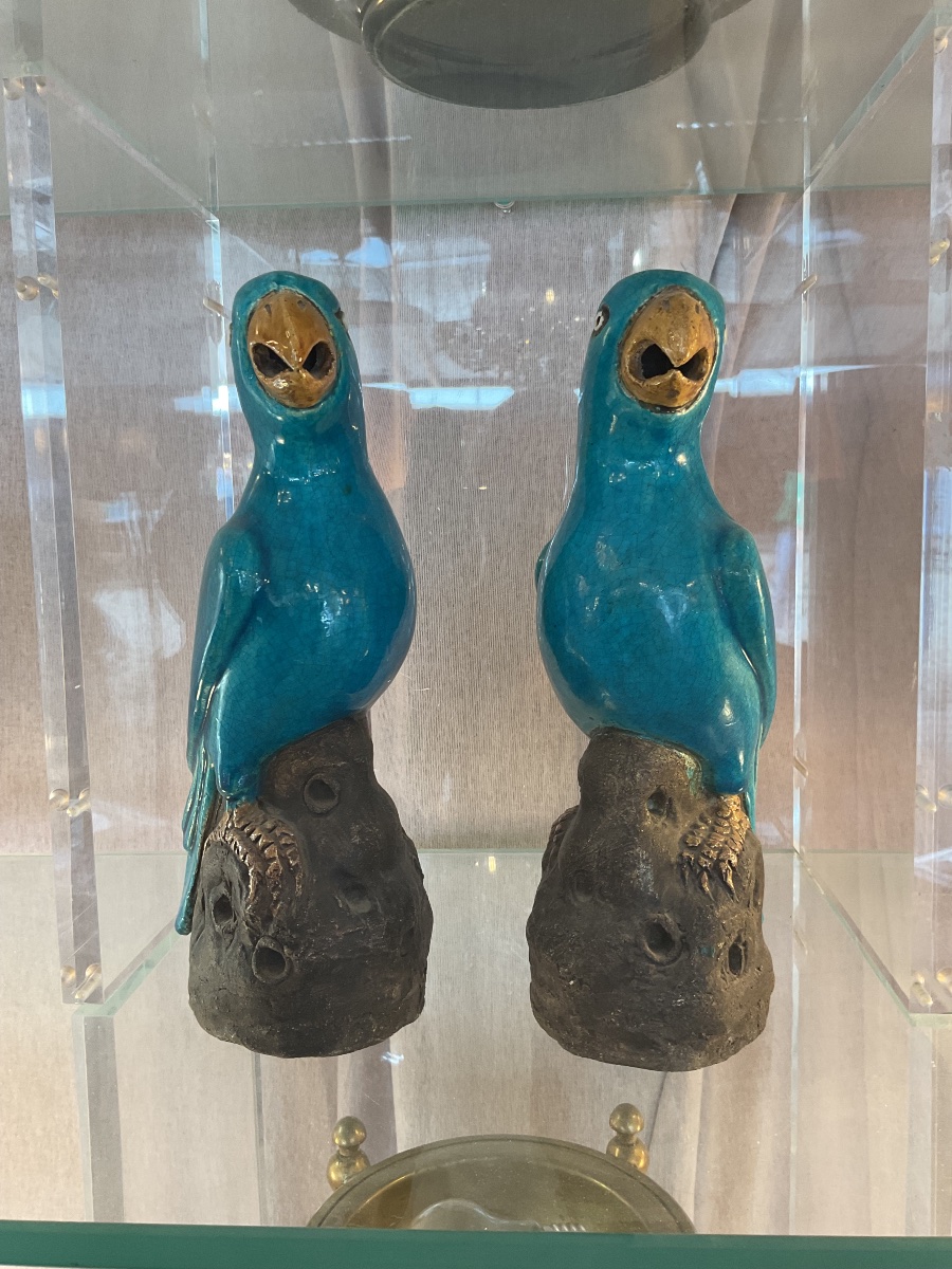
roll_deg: +1.8
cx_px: 476
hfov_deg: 48.2
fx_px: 1063
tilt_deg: -2.3
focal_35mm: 29
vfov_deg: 61.7
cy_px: 634
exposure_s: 1/100
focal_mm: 3
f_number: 1.8
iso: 64
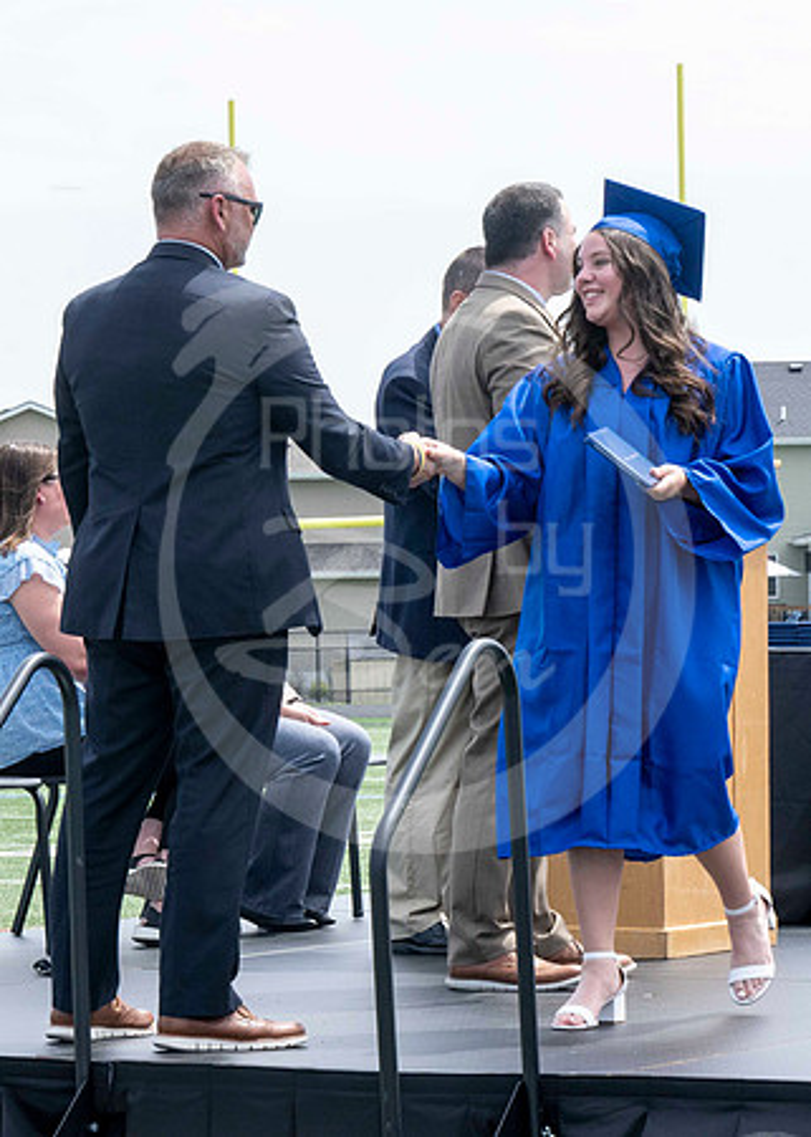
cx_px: 300
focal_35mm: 161
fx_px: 5186
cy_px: 405
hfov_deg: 8.9
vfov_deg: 12.5
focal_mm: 70
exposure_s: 1/250
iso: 200
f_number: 13
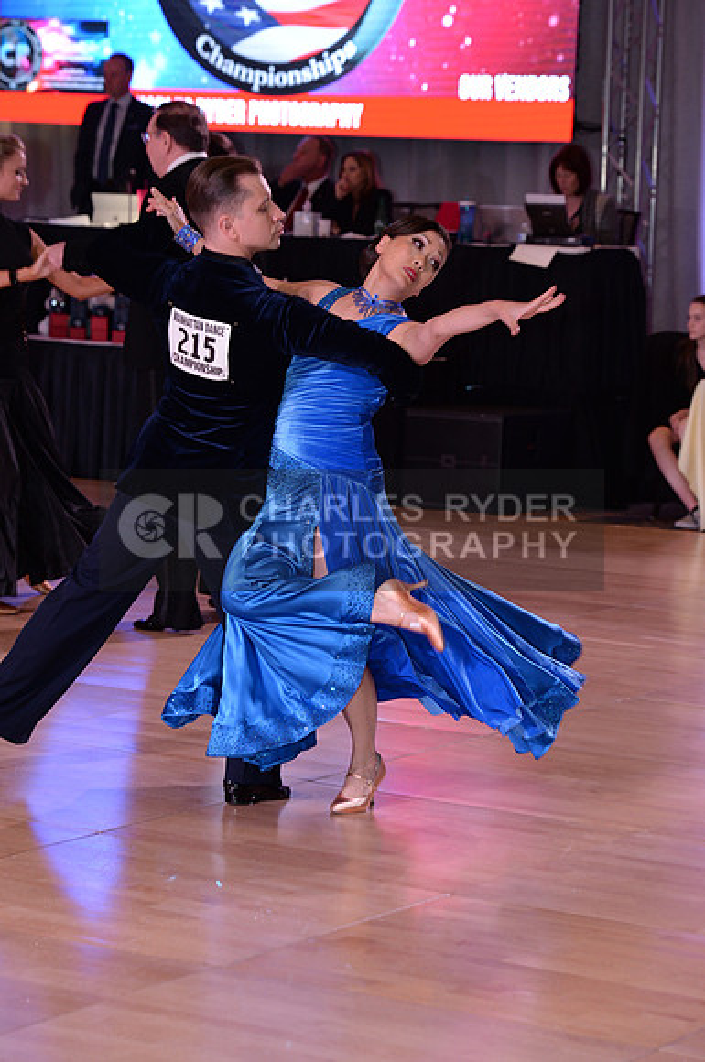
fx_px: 3683
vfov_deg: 16.4
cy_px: 531
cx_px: 352
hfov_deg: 10.9
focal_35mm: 125
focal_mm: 125
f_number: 5.6
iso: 2000
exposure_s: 1/250
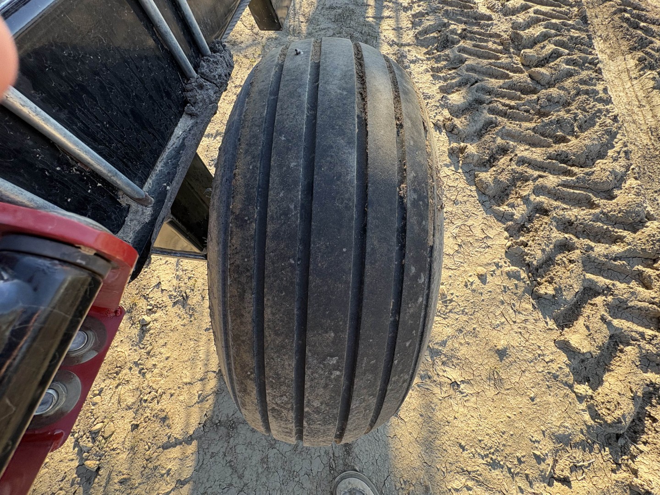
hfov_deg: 102.1
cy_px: 248
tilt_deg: -66.1
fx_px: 267
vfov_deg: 85.7
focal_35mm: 14
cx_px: 330
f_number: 2.2
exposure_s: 1/174
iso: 64
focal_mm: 2.22
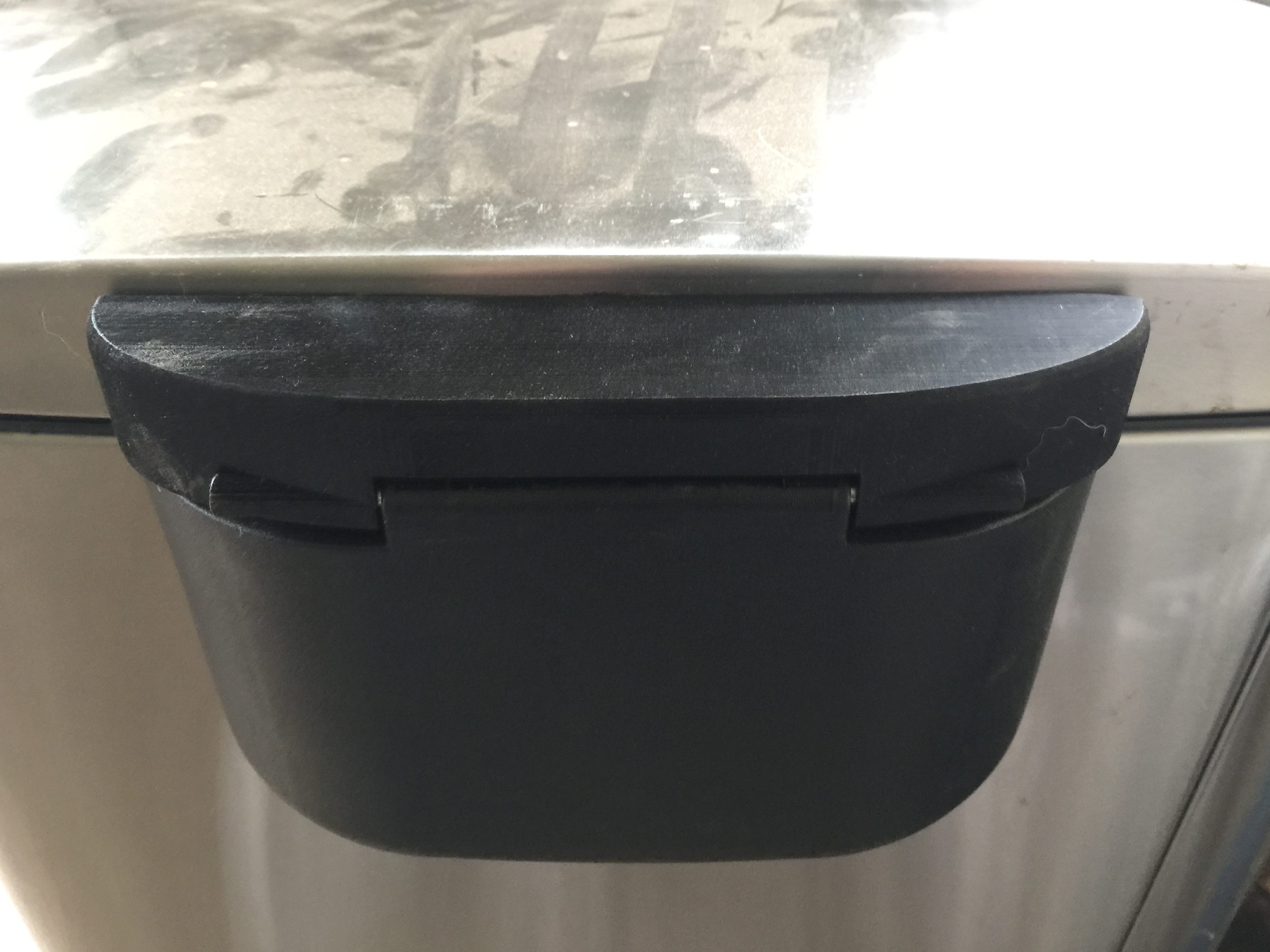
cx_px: 621
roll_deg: +1.2
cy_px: 463
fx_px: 1137
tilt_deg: -40.0
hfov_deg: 58.3
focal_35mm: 31
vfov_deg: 45.4
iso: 64
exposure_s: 1/4
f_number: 2.2
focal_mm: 4.15
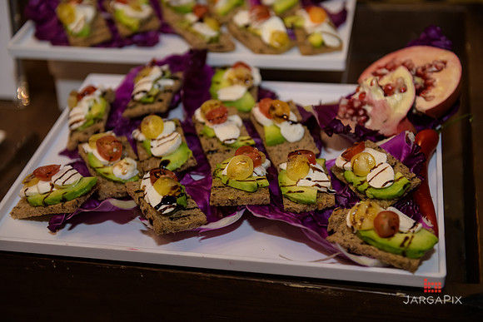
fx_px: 751
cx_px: 242
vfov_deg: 24.2
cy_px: 161
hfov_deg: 35.6
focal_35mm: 56
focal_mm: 56
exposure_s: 1/125
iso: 1250
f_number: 3.2
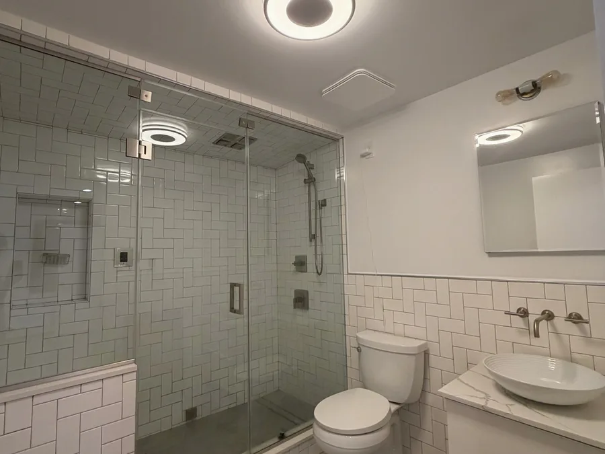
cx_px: 302
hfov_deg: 102.1
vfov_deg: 85.7
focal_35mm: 14
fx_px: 245
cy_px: 227
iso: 320
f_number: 2.2
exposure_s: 1/121
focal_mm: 2.22
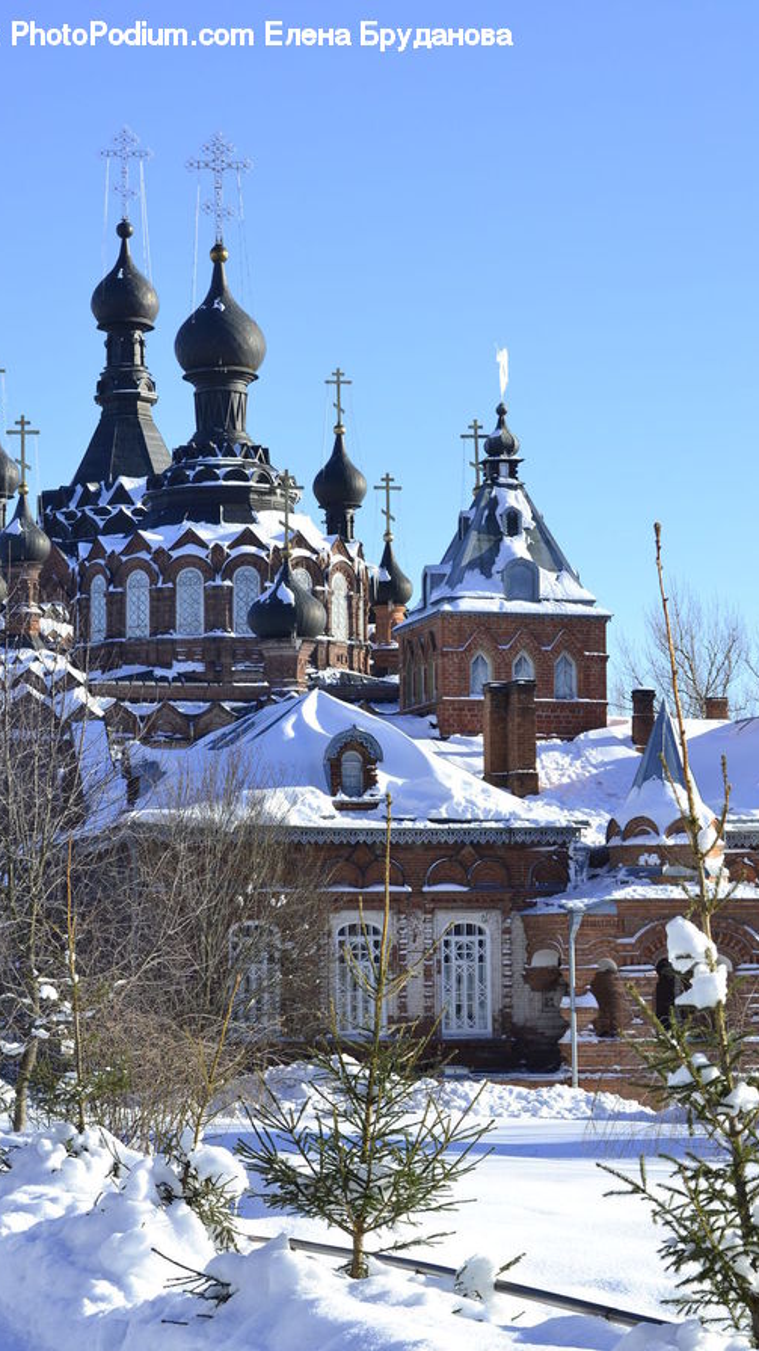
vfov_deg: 26.9
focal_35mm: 79
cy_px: 678
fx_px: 2828
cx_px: 324
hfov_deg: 15.3
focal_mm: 50
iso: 200
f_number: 9
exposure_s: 1/320
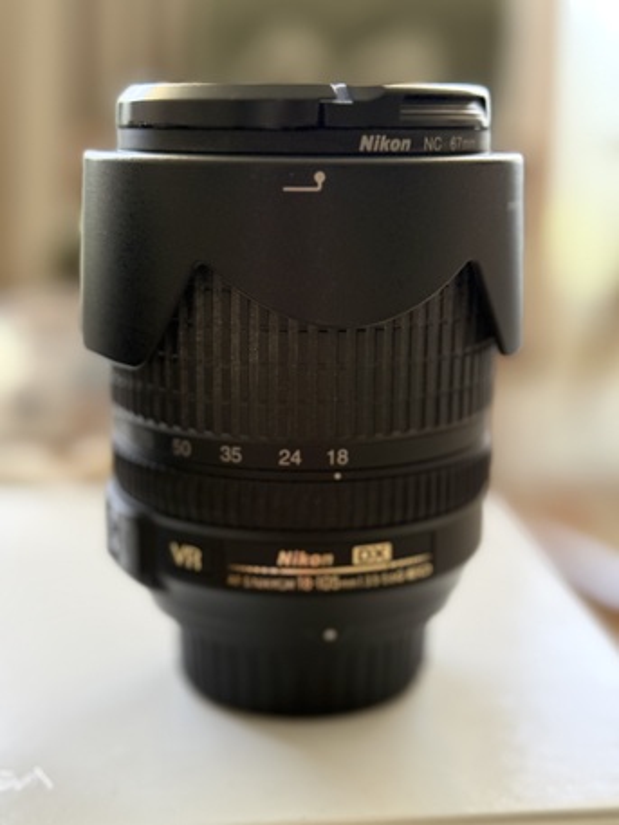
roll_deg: -1.3
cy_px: 412
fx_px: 1144
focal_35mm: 48
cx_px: 310
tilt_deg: -12.0
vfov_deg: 39.6
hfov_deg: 30.3
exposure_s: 1/40
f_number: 1.78
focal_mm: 6.76
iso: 400
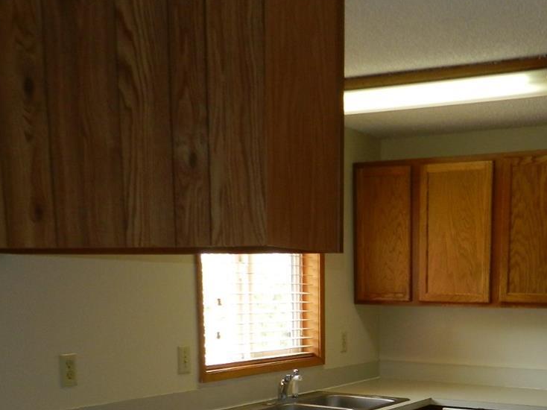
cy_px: 412
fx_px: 742
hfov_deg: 39.5
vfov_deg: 28.9
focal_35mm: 47
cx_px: 404
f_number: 3.4
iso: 200
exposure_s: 1/30
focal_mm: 4
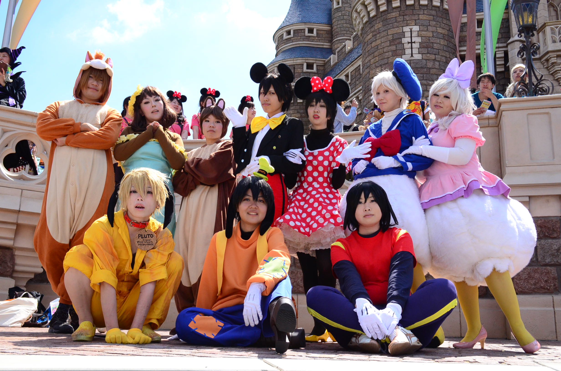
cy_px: 186
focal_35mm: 36
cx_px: 280
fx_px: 560
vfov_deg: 36.7
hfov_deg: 53.2
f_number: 7.1
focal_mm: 24
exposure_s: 1/2000
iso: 1250
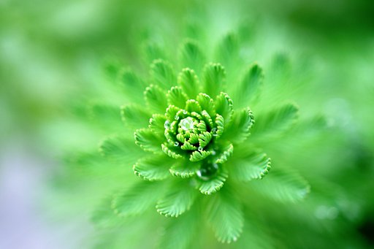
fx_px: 519
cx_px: 187
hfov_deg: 39.6
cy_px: 124
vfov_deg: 27.0
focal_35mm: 50
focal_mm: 50
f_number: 3.5
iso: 200
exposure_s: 1/80
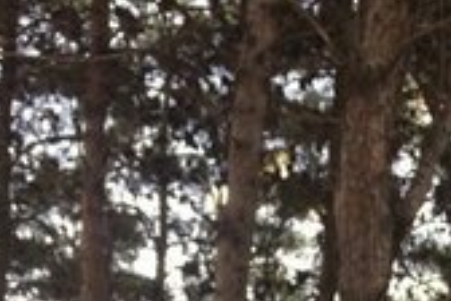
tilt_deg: -5.8
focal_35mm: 89
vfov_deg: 12.9
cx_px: 311
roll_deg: -2.4
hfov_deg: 22.7
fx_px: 1115
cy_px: 645
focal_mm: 4.15
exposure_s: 1/100
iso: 40
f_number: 2.2
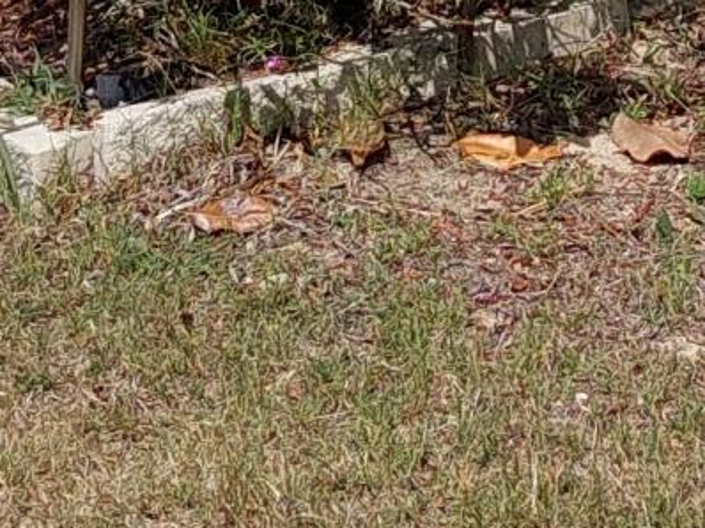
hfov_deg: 10.7
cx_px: 898
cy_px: -1015
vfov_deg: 7.3
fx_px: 3684
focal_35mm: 181
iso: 25
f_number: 1.8
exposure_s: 1/1872
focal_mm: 5.23
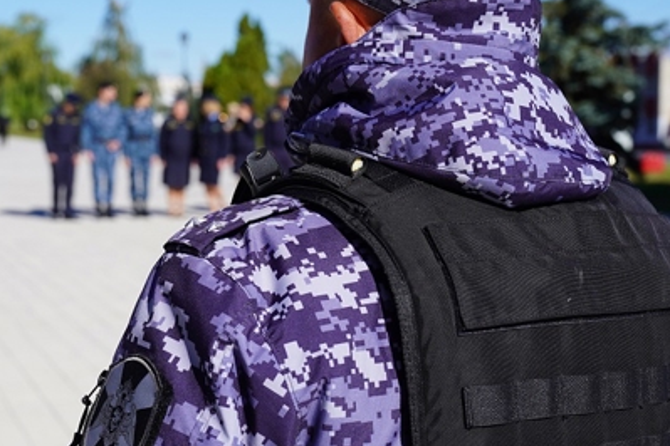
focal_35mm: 77
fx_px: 1433
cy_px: 218
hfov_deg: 26.2
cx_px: 218
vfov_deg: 17.7
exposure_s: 1/640
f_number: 5
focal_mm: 41
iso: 100
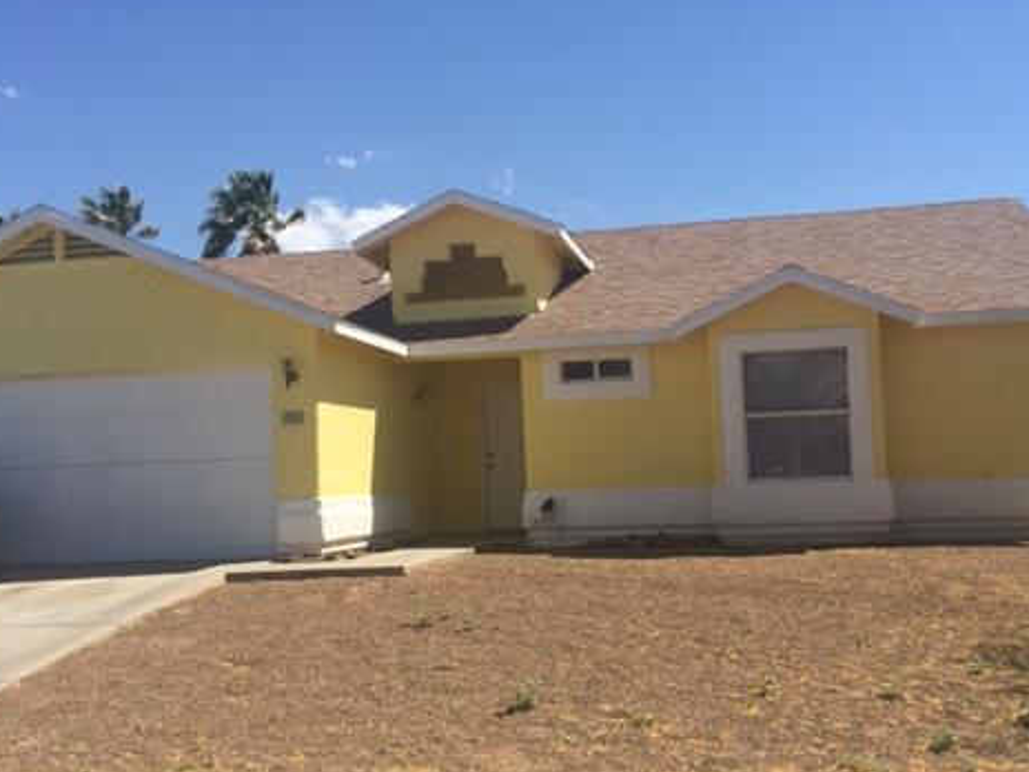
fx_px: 1189
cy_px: 435
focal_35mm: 40
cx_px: 517
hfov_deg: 46.8
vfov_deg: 35.9
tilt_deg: +3.6
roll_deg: +1.4
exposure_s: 1/2475
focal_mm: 4.15
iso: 32
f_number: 2.2
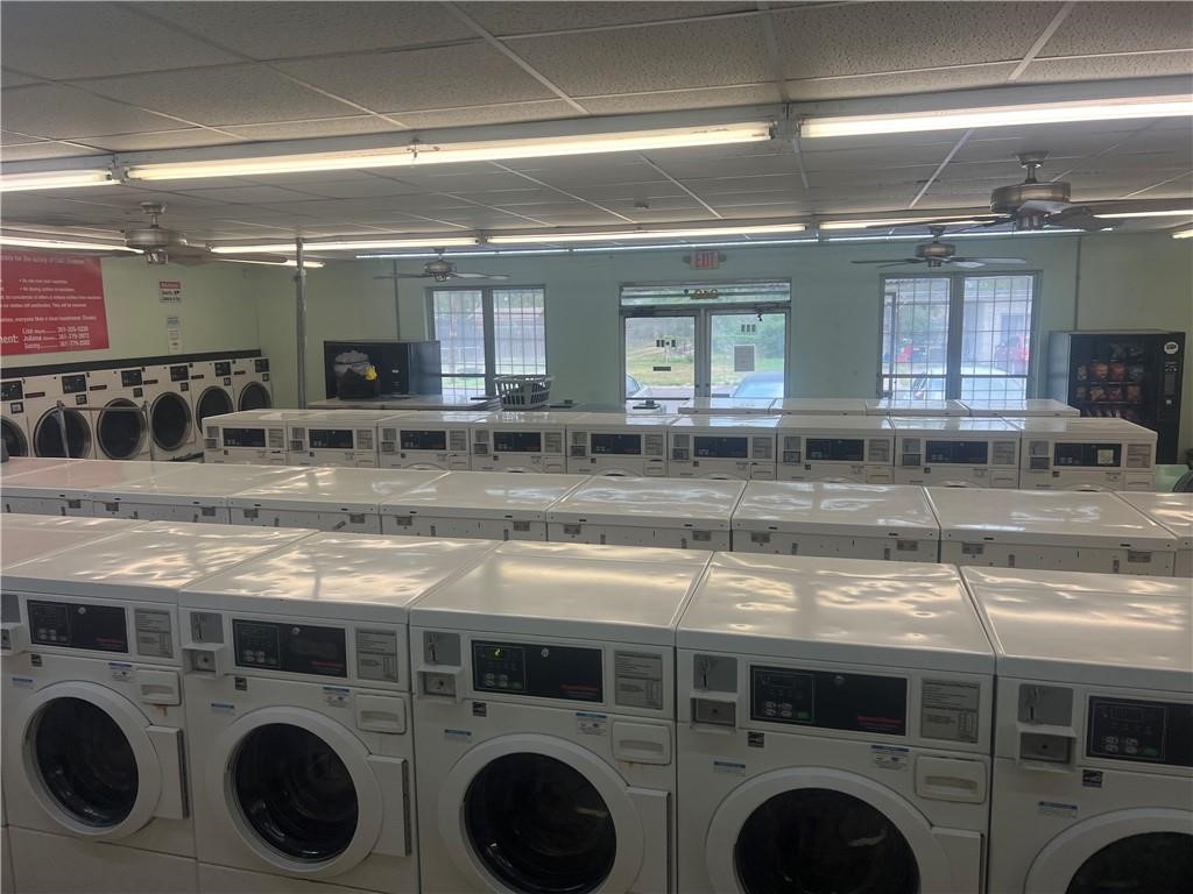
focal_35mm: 26
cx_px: 596
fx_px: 896
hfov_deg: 67.3
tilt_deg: -7.7
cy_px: 447
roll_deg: +0.9
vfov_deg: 53.1
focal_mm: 5.7
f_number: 1.5
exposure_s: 1/352
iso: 50
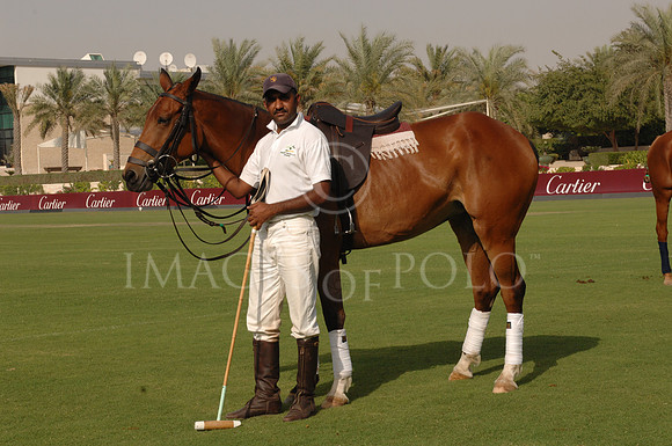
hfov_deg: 26.0
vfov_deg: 17.4
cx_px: 336
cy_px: 223
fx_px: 1454
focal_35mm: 78
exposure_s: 1/400
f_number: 10
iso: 320
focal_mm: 52
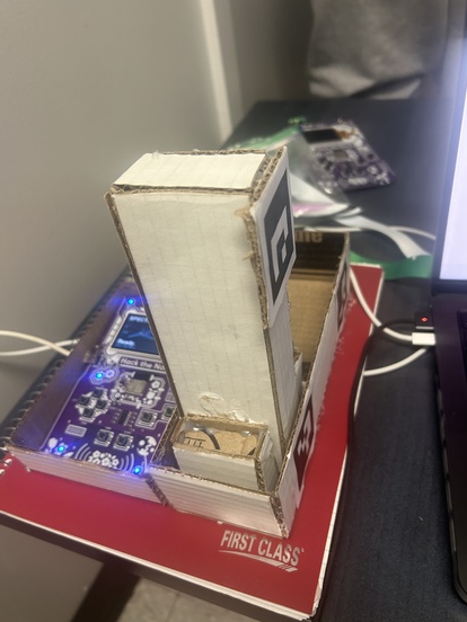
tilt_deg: -42.6
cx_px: 227
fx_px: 486
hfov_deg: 51.3
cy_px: 318
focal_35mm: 27
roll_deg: +9.6
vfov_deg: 65.3
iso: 125
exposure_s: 1/60
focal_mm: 5.7
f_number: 1.5
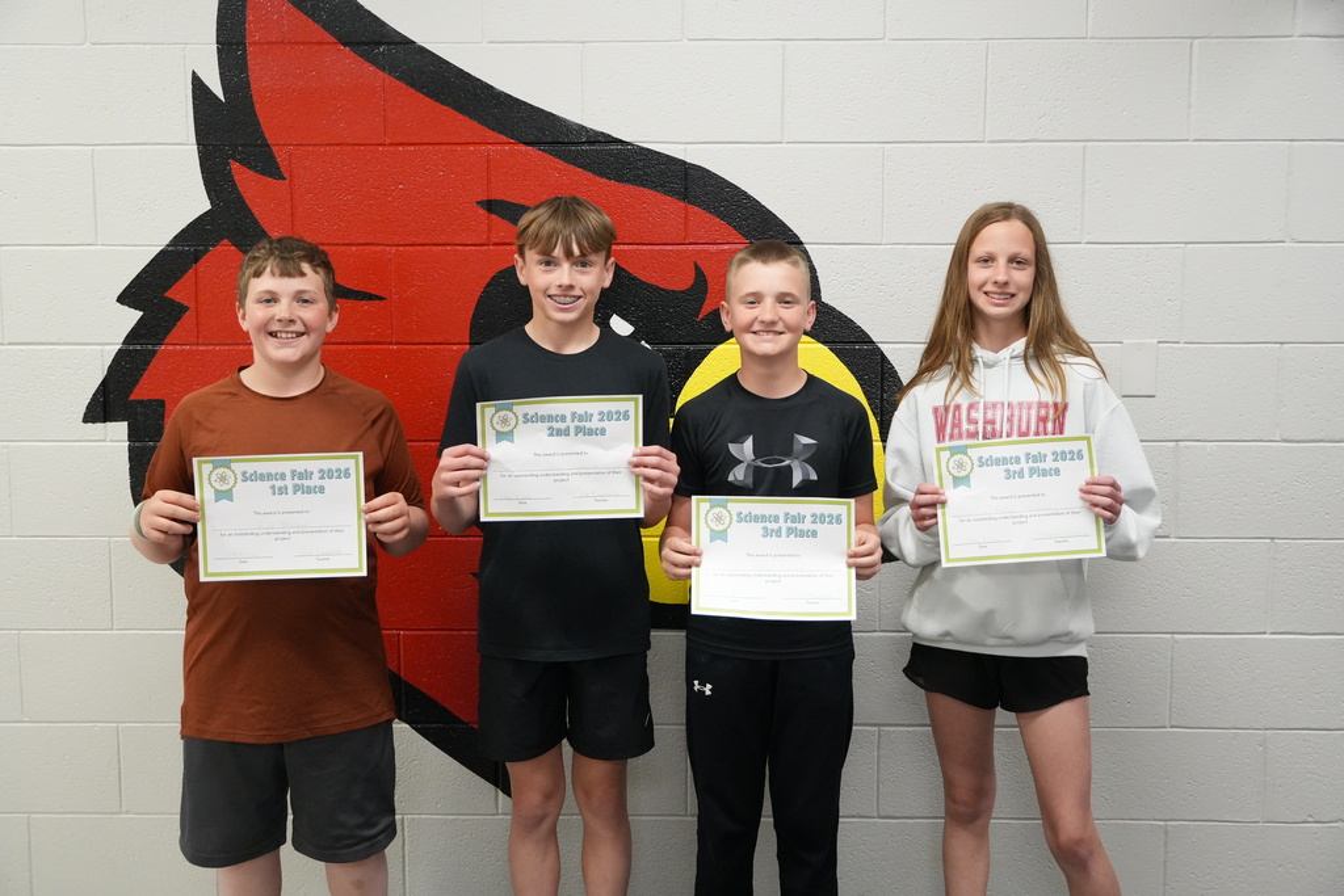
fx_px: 1736
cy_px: 448
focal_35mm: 46
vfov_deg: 29.0
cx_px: 672
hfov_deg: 42.3
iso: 4000
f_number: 4.5
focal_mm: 31
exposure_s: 1/200
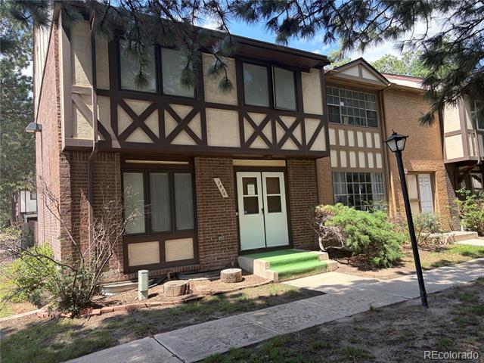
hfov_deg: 67.3
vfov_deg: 53.1
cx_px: 242
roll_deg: +3.7
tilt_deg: +5.5
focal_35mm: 26
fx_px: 364
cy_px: 182
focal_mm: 5.96
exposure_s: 1/959
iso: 64
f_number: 1.6
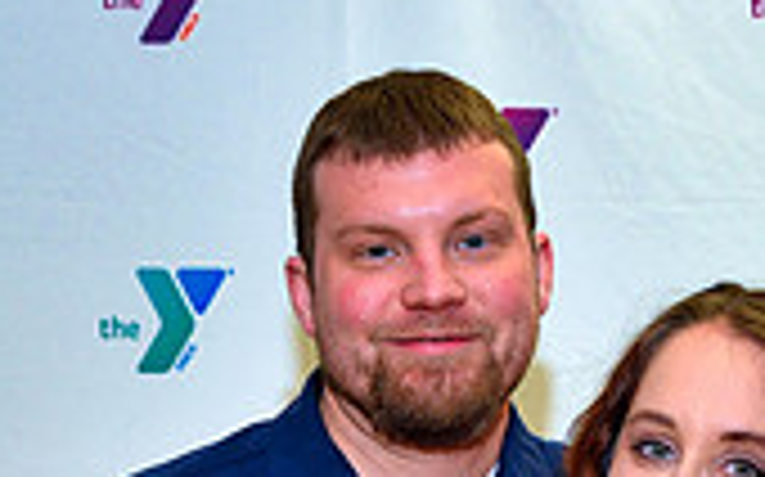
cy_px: 826
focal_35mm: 125
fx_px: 2604
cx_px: 500
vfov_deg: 10.0
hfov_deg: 16.7
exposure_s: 1/60
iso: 200
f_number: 5
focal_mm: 36
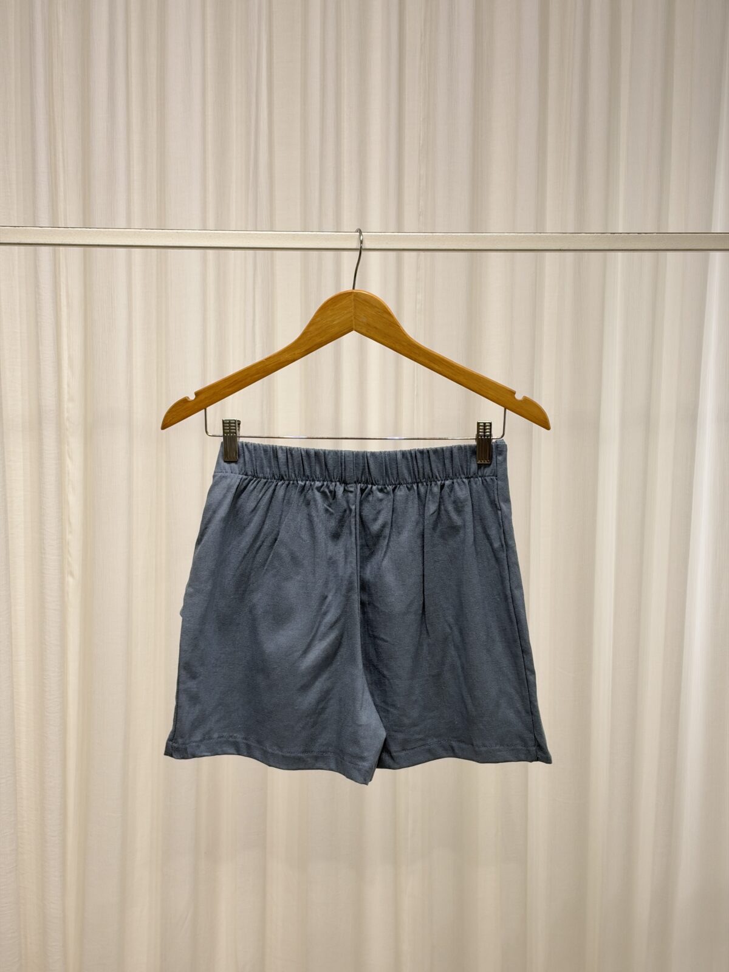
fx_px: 1348
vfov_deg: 39.7
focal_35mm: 48
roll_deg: -0.5
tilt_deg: -4.5
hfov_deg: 30.3
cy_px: 486
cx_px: 364
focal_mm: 6.93
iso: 100
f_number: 1.8
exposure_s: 1/98
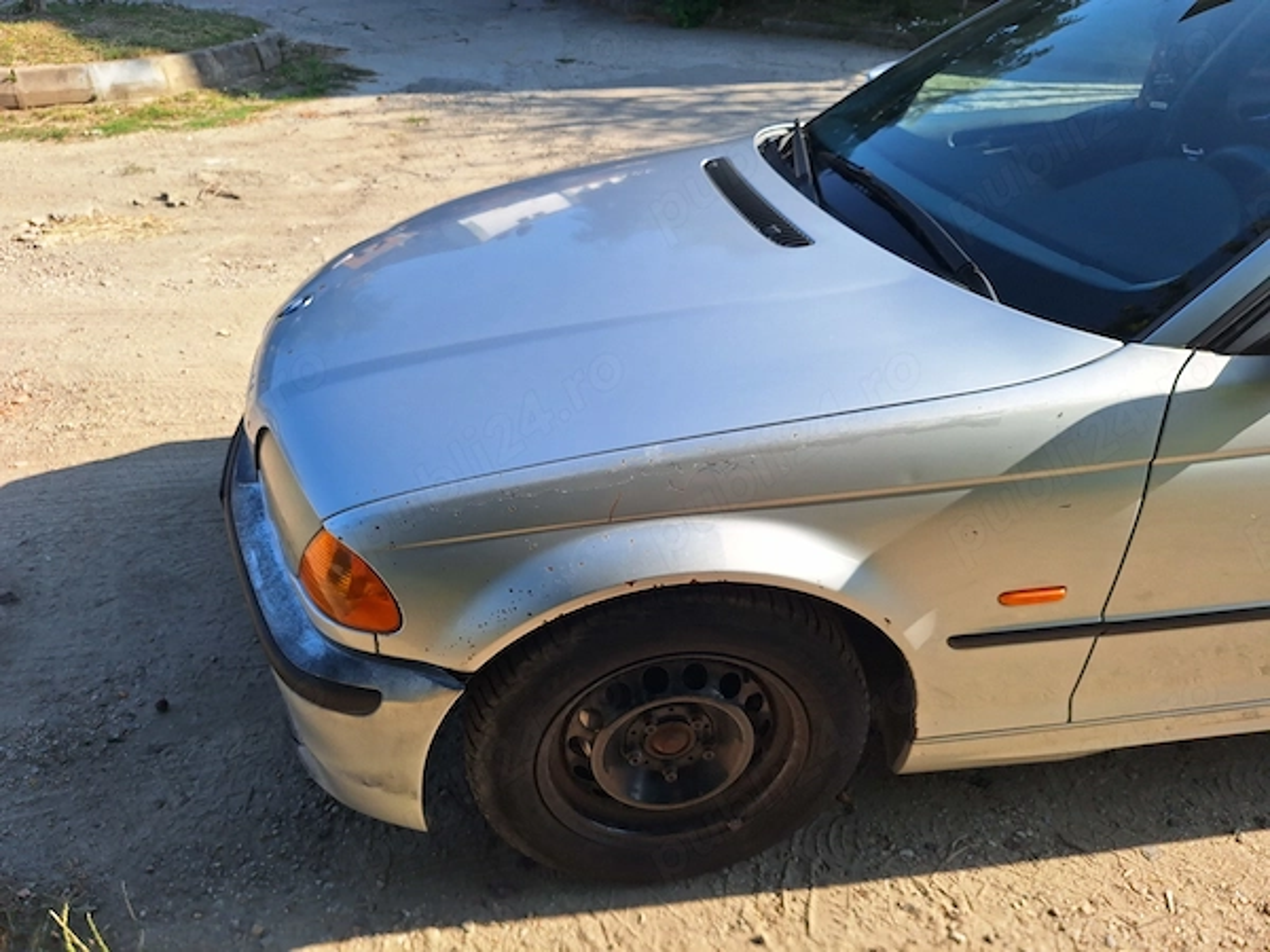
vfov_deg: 58.9
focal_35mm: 23
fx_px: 844
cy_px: 476
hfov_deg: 73.9
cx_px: 635
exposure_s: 1/1330
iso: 40
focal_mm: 5.54
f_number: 1.8
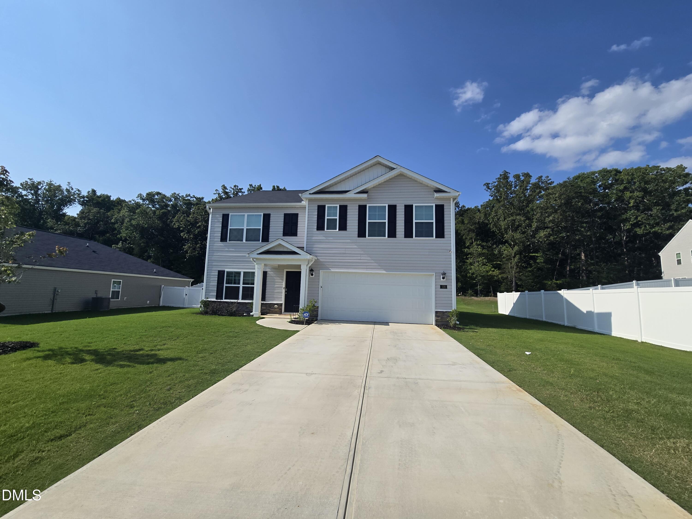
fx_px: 260
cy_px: 260
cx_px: 346
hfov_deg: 106.2
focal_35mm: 13
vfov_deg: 89.9
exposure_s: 1/3464
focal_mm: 2.2
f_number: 2.2
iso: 50
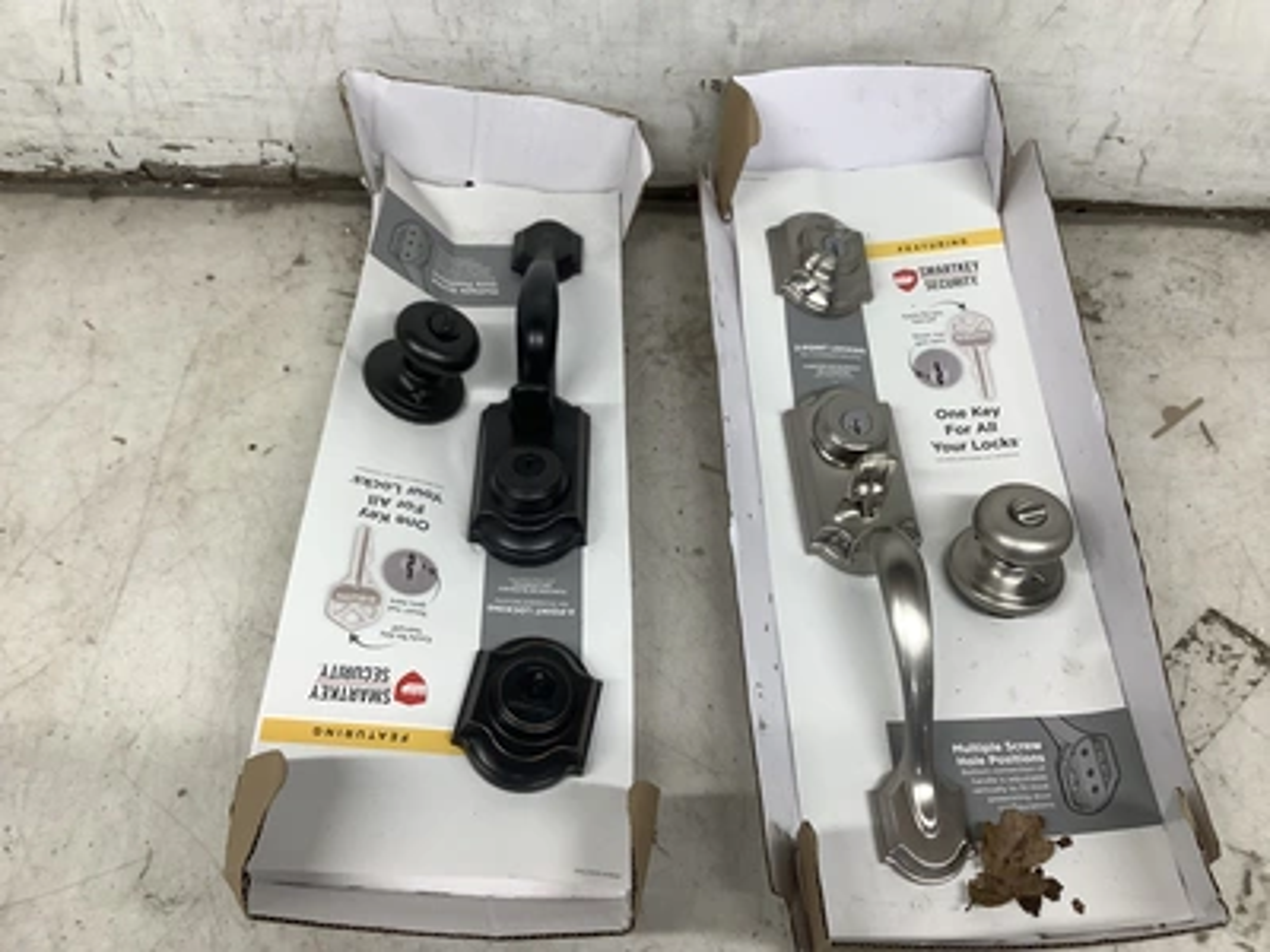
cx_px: 635
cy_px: 476
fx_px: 1137
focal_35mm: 31
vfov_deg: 45.4
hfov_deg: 58.4
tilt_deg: -59.4
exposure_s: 1/120
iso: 64
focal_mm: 3.3
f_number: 2.4
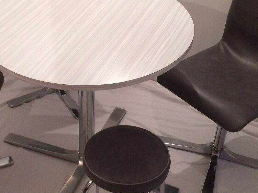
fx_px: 469
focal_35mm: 63
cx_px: 75
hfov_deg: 30.4
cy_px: 89
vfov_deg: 23.3
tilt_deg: -36.7
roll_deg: -0.3
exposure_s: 1/33
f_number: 2.2
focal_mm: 4.15
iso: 160
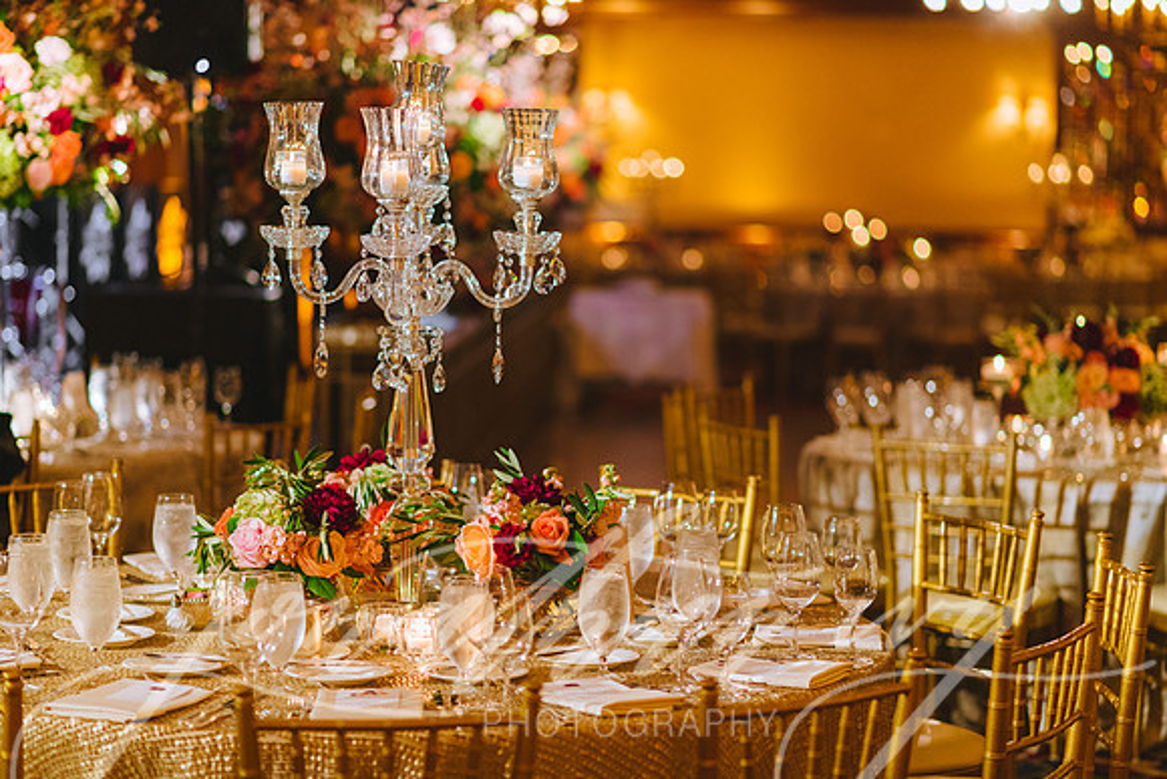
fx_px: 2757
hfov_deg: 23.9
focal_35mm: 85
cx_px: 584
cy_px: 390
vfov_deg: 16.1
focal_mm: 85
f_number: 2
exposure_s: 1/160
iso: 1600
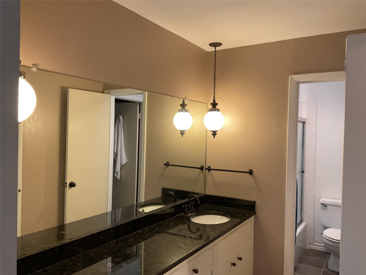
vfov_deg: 48.2
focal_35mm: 29
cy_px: 138
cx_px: 183
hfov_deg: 61.7
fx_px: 307
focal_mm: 3
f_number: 1.8
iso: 160
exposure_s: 1/60
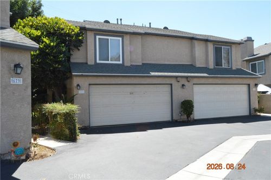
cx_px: 136
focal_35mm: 27
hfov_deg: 67.4
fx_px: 203
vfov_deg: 47.8
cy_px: 90
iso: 3200
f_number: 22
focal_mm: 18
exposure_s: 1/400
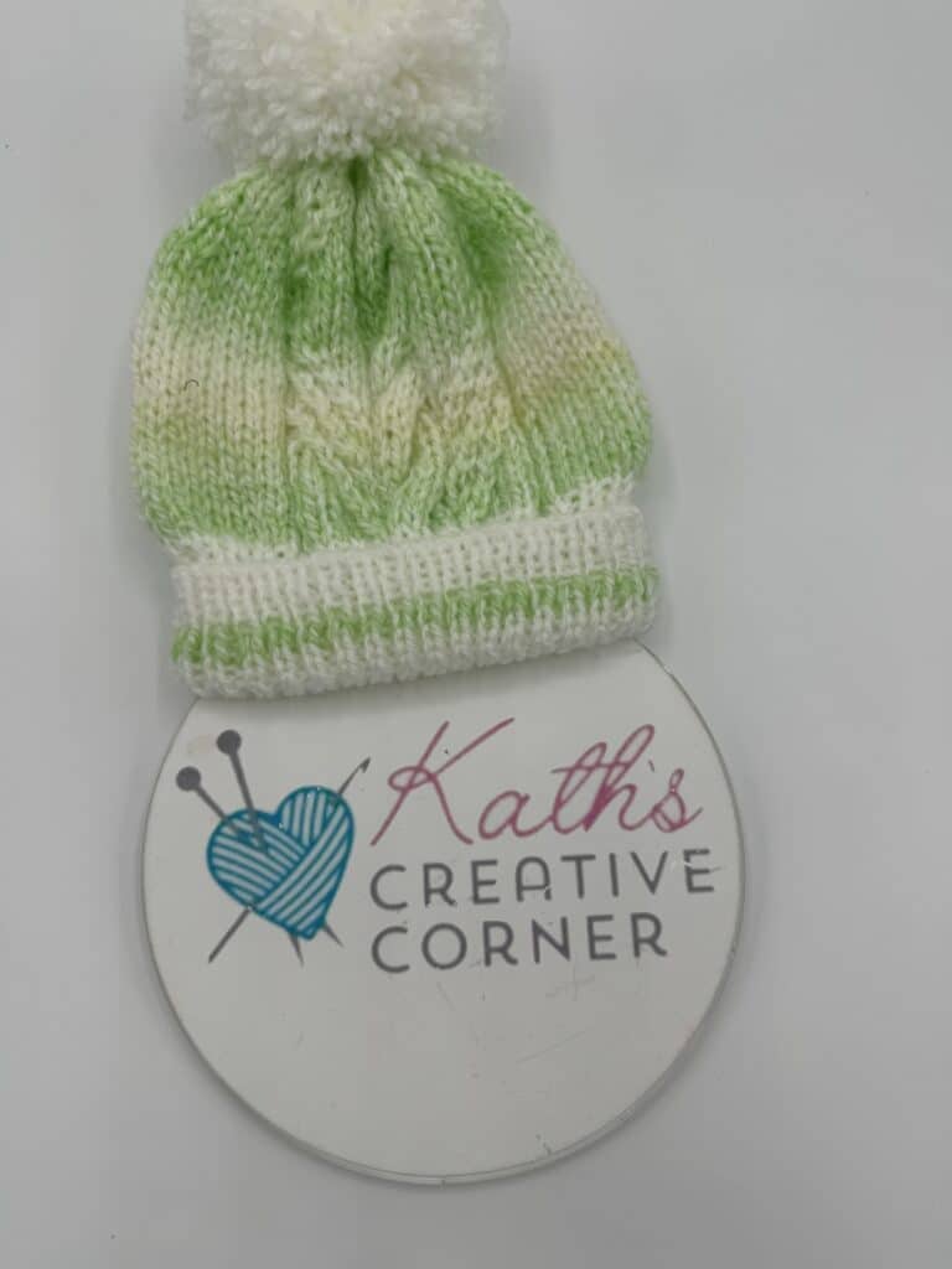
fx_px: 880
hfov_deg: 56.8
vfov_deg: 71.6
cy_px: 634
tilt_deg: -75.3
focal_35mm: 24
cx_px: 476
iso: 80
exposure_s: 1/4310
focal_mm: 6.76
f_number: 1.78
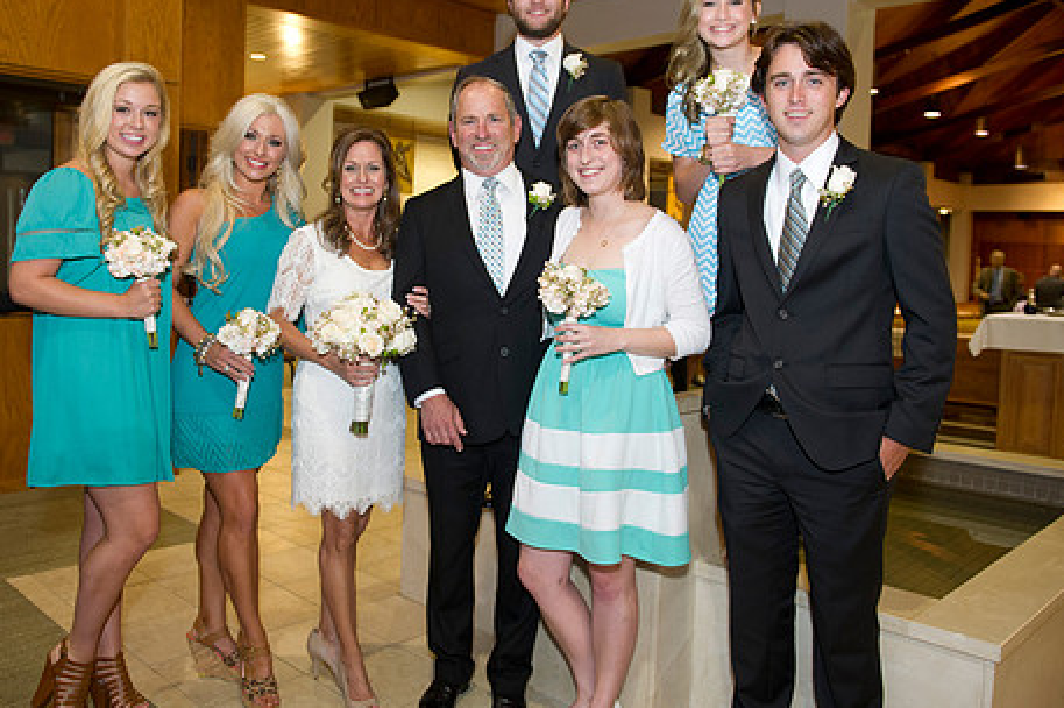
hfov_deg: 57.1
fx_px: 975
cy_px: 291
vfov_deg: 39.8
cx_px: 470
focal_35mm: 33
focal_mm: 26
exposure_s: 1/100
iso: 1600
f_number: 3.2
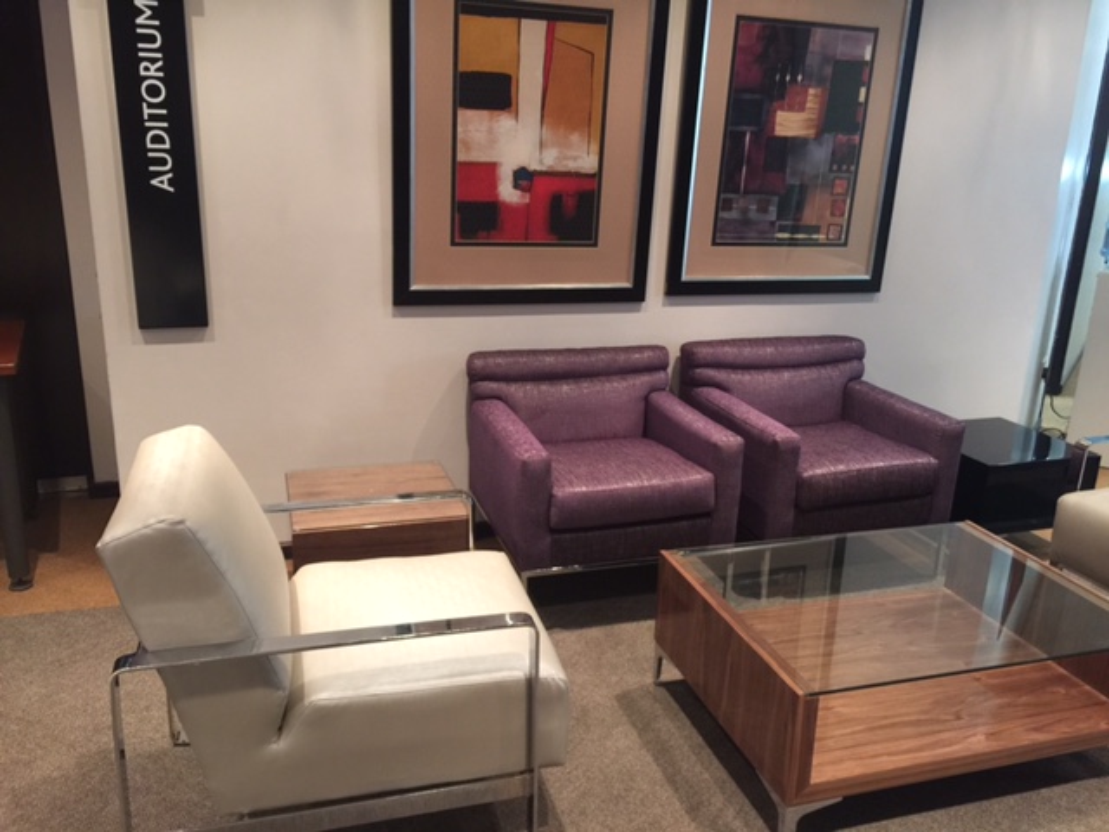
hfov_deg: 61.7
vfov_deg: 48.2
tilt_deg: -16.3
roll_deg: -2.2
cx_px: 554
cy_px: 416
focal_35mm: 29
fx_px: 929
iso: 80
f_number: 2.2
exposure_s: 1/4
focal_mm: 4.15
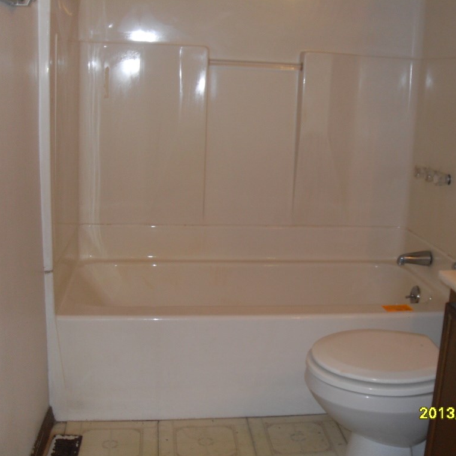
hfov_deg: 38.1
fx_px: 656
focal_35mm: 44
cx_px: 285
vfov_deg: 38.3
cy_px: 228
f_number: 2.8
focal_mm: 6.3
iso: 100
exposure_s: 1/45
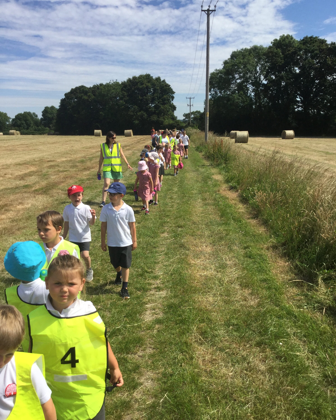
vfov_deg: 54.1
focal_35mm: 33
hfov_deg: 44.5
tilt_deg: -13.7
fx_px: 410
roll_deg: +2.3
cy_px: 229
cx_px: 172
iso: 25
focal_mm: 3.3
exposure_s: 1/1698
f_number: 2.4
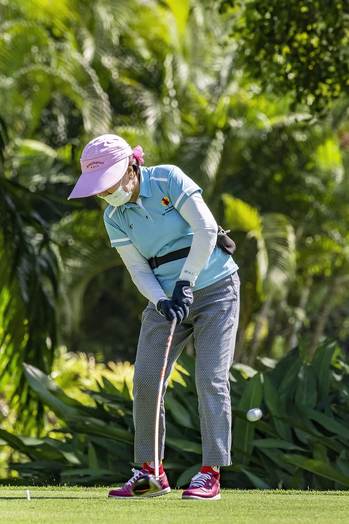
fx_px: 5816
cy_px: 262
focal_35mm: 400
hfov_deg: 3.4
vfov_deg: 5.2
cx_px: 174
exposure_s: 1/1600
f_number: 8
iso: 800
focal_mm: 400
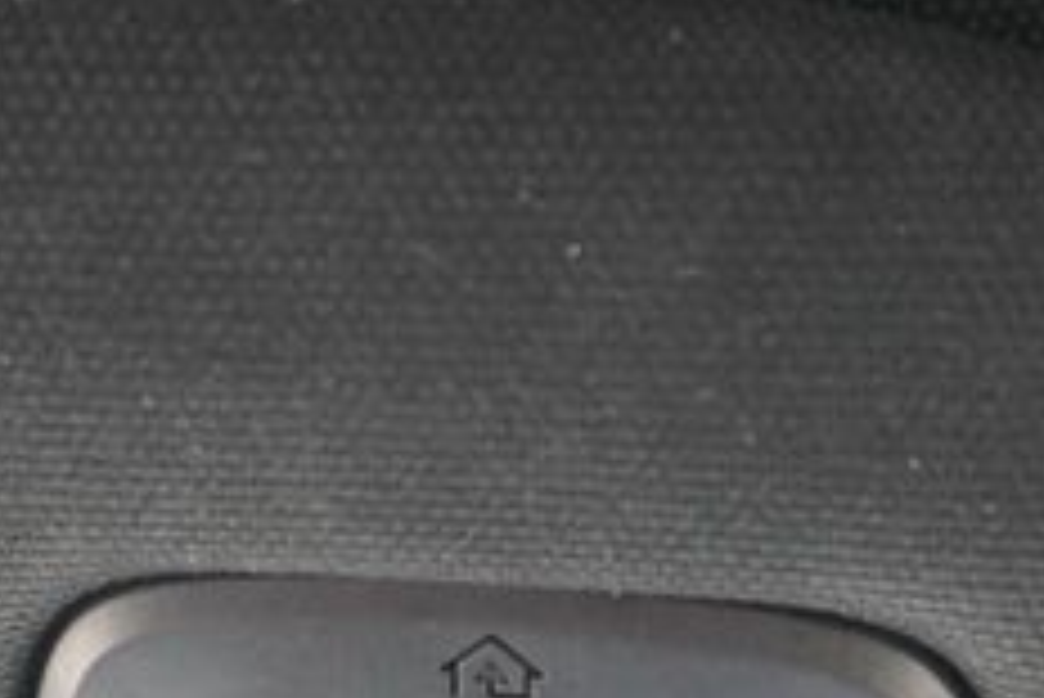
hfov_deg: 19.1
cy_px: 734
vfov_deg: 12.7
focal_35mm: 106
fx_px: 3076
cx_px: 256
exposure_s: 1/60
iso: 800
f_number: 4
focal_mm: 16
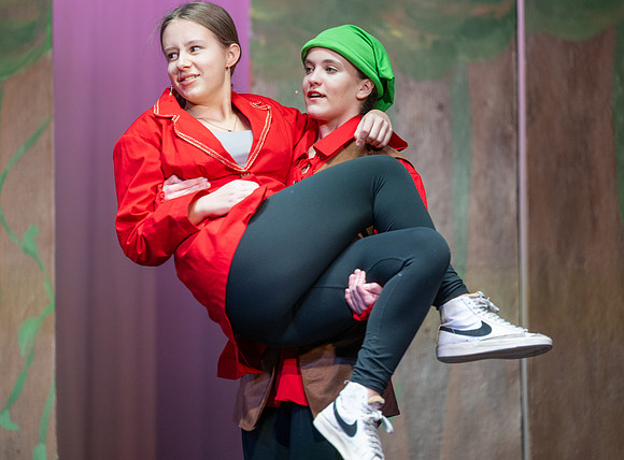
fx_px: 3472
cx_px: 301
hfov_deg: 10.3
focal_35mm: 194
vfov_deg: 7.6
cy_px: 208
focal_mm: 160
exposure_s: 1/320
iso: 400
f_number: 2.8
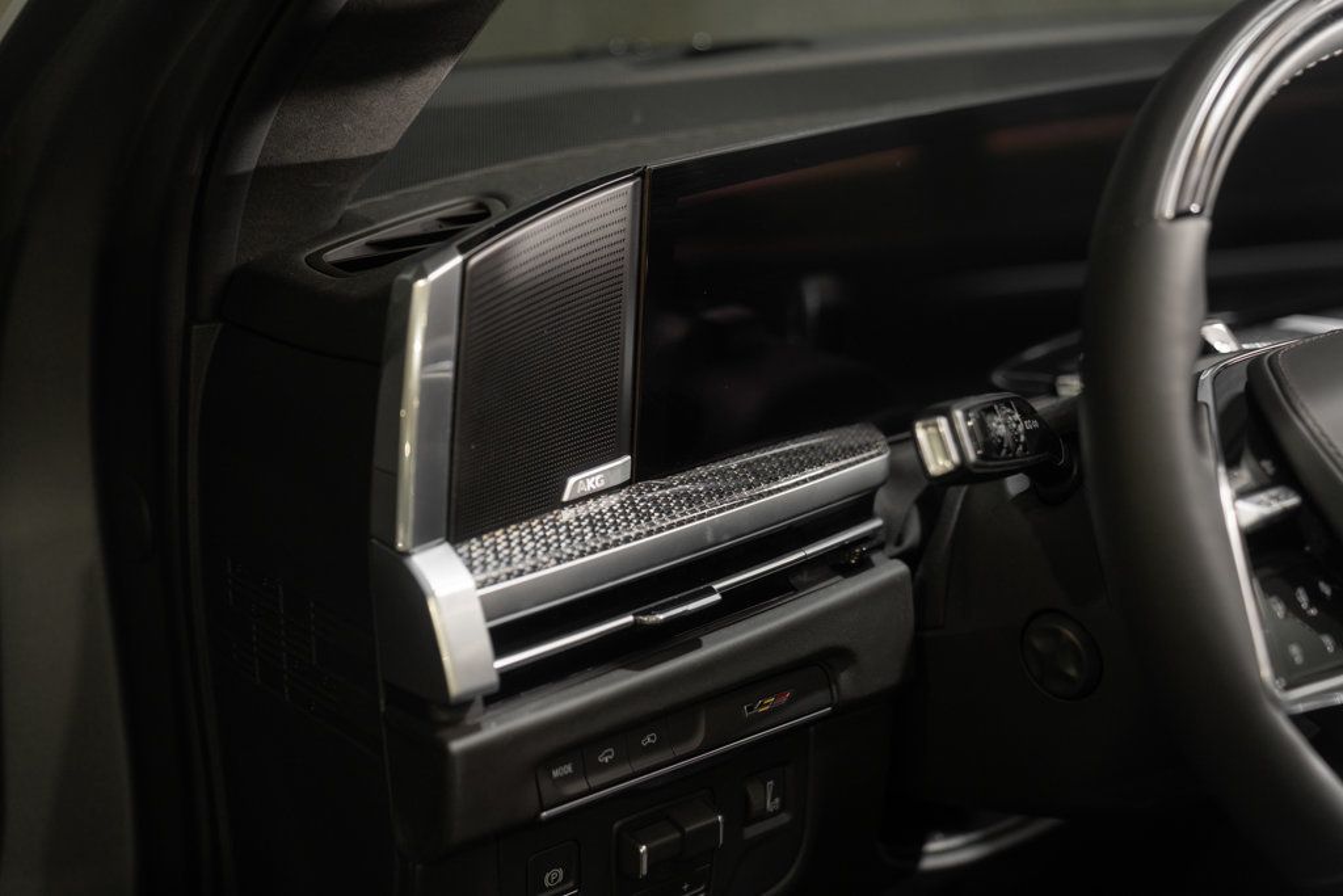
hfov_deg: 38.9
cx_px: 672
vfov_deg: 26.5
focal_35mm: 51
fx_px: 1903
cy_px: 448
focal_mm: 51
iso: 250
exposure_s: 1/50
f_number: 2.8
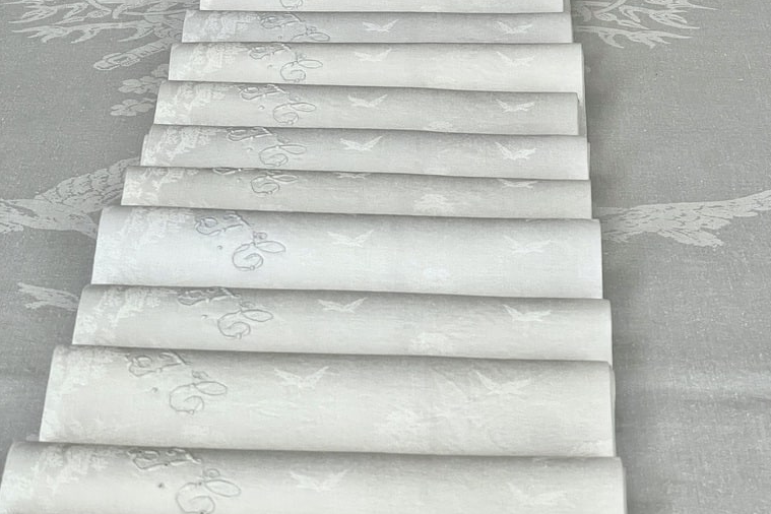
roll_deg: +1.1
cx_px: 388
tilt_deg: -31.8
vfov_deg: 18.7
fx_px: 1563
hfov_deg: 27.7
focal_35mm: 73
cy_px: 264
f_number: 2
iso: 160
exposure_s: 1/99
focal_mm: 6
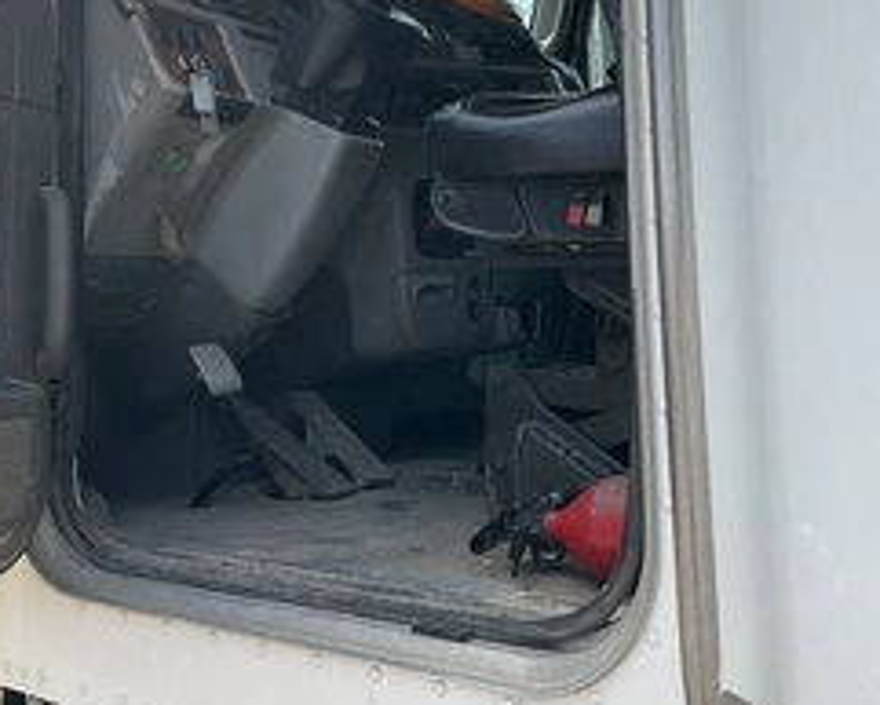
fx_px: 1225
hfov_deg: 39.5
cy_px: 194
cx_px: 391
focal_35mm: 47
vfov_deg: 31.6
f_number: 1.8
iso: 25
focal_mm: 3
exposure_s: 1/929
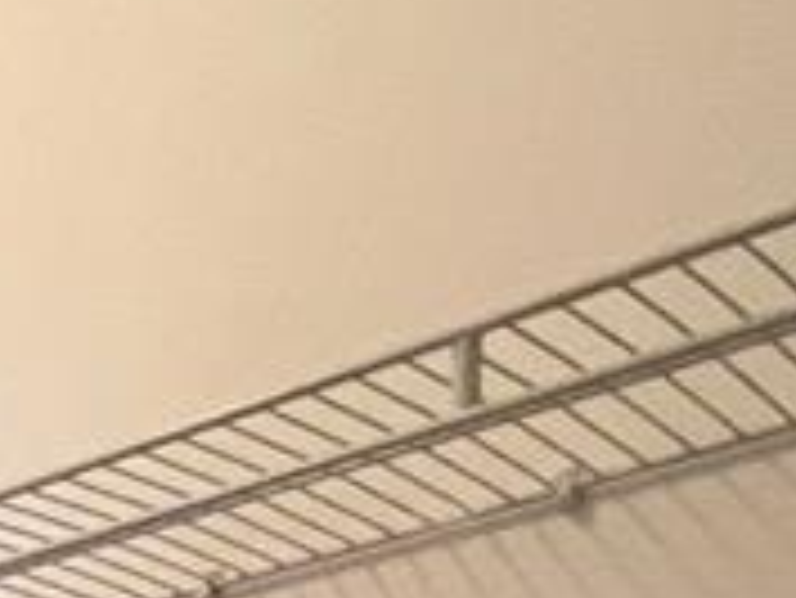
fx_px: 1726
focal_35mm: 75
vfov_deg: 13.8
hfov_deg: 20.2
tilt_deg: -7.9
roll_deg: +1.2
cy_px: 1439
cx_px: -558
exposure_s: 1/60
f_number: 1.8
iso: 250
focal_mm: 1.57
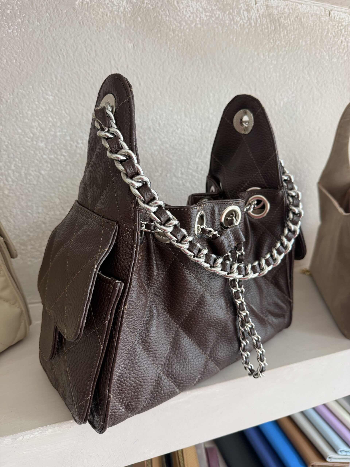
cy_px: 234
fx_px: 324
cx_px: 175
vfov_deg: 71.6
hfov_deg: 56.8
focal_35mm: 24
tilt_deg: -14.5
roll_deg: -0.8
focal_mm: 6.76
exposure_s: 1/121
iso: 125
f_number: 1.78
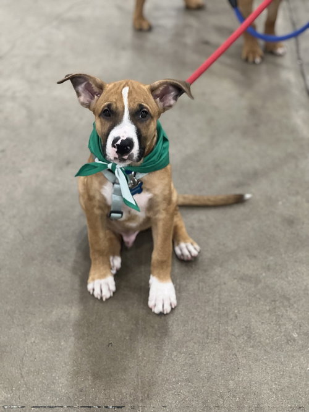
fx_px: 917
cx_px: 154
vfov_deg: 25.3
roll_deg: -1.6
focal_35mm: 77
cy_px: 206
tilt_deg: -37.6
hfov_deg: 19.1
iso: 500
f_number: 2.8
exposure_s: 1/24
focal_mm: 9
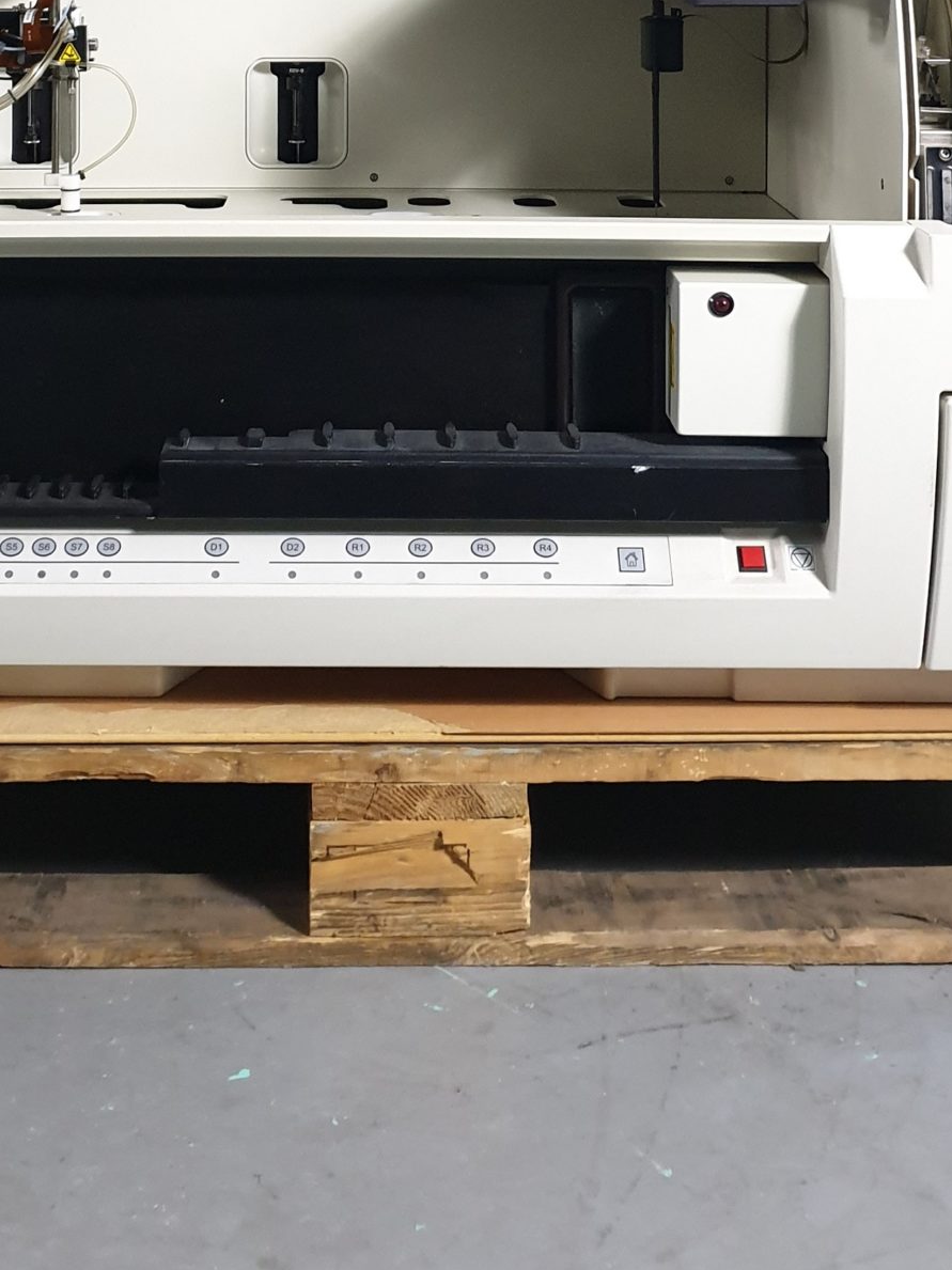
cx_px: 325
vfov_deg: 31.1
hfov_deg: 26.0
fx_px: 2055
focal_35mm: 56
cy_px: -78
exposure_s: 1/33
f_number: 1.5
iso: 320
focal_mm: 4.3
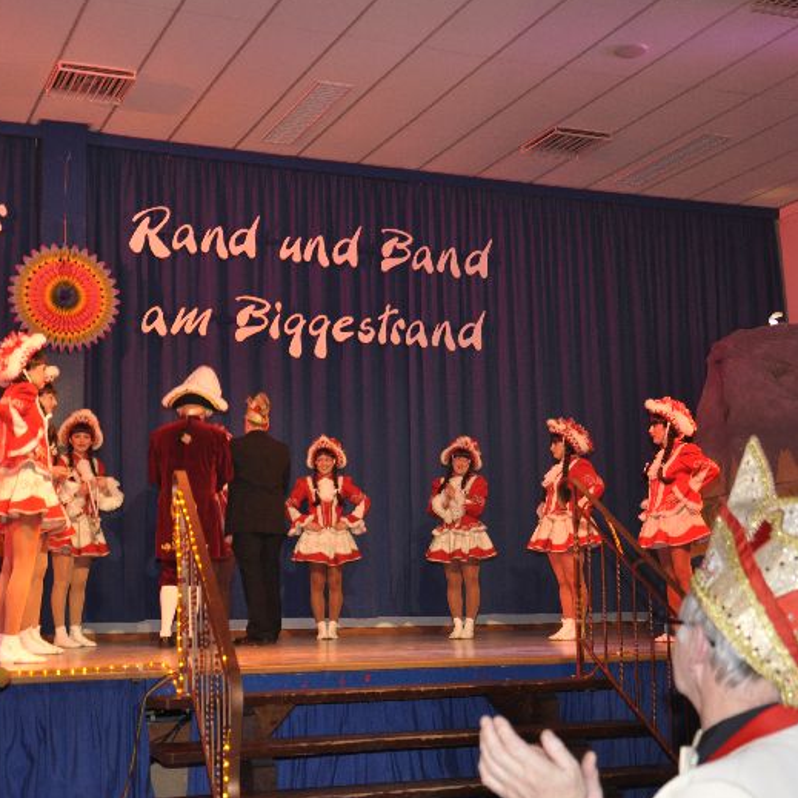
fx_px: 1330
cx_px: 346
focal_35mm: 51
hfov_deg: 33.3
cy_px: 399
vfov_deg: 33.4
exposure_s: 1/60
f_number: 5
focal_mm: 26
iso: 400
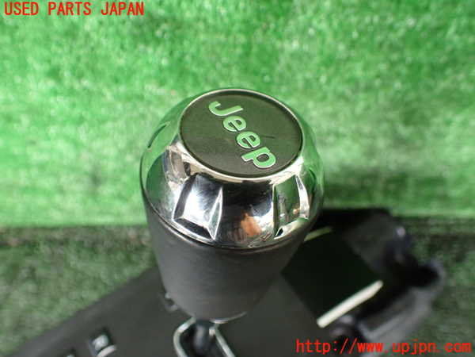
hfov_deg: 60.0
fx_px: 412
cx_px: 238
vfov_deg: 46.8
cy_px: 178
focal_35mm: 30
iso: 640
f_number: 2.3
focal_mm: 5.4
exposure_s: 1/125
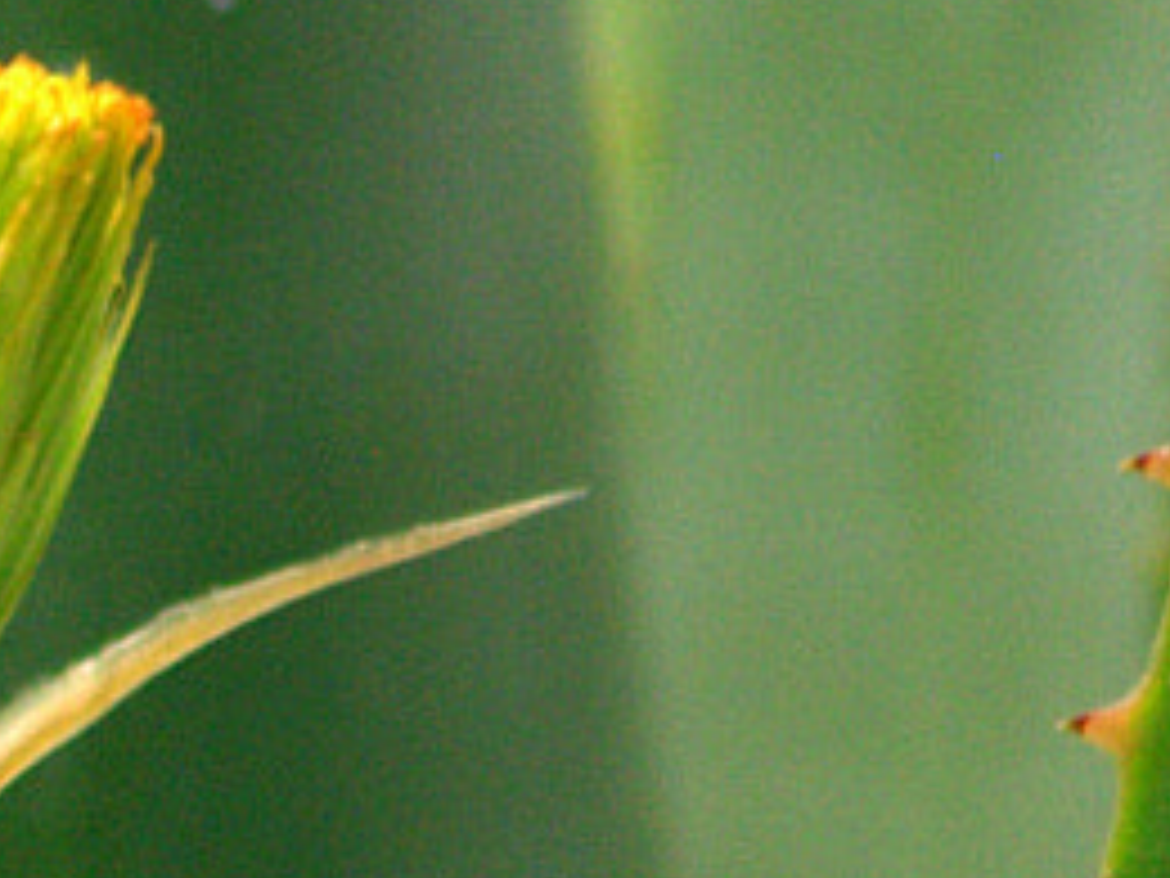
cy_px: 1661
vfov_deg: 0.8
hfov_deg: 1.0
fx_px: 66145
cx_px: -605
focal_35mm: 1957
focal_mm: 220
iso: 400
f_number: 5
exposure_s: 1/100
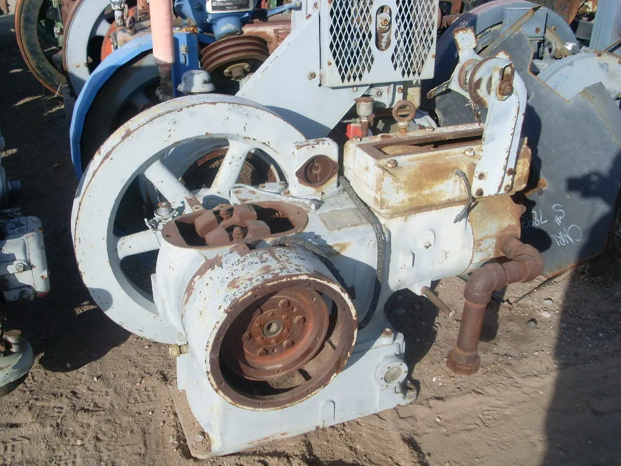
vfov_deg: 37.7
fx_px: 682
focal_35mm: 38
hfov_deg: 49.0
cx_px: 310
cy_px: 233
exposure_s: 1/250
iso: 80
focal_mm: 6.3
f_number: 7.7
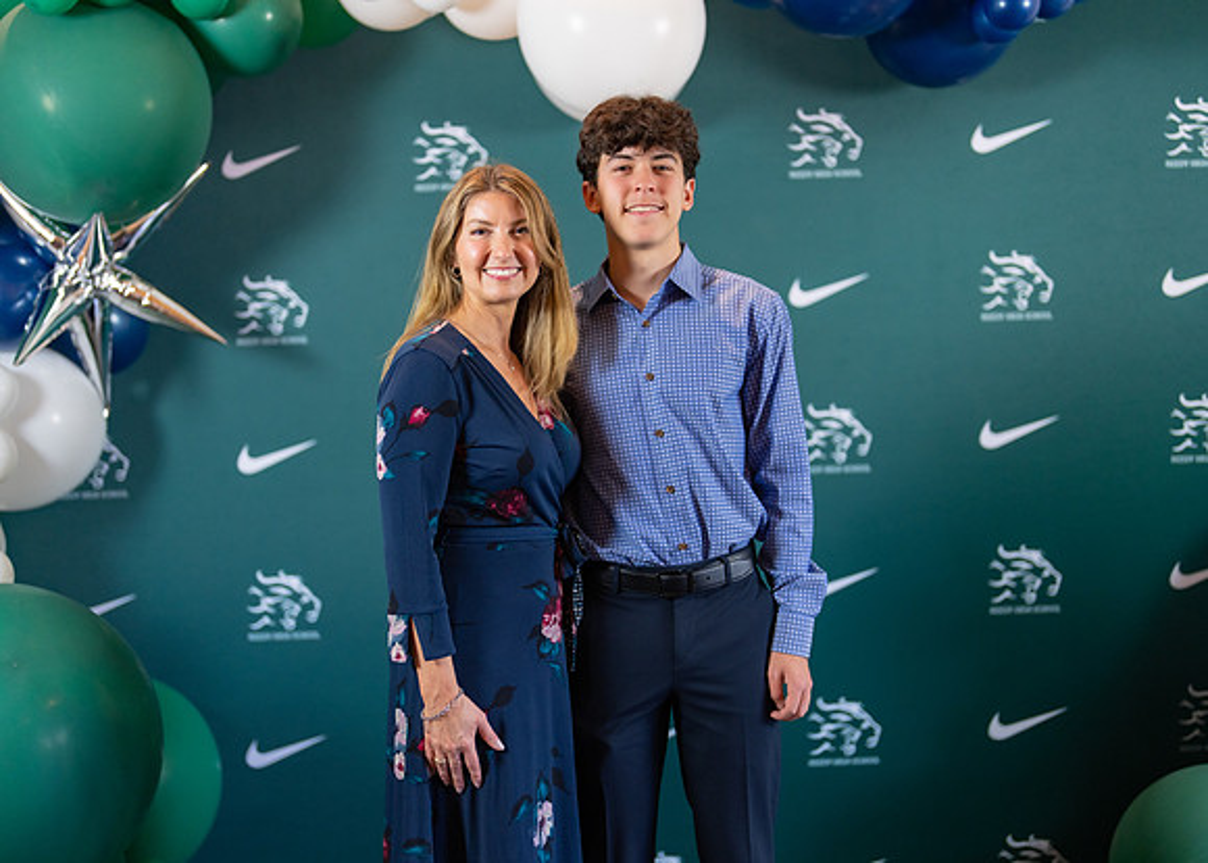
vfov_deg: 25.9
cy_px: 432
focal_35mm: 55
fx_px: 1872
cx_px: 604
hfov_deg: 35.8
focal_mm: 50
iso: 500
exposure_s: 1/400
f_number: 1.2
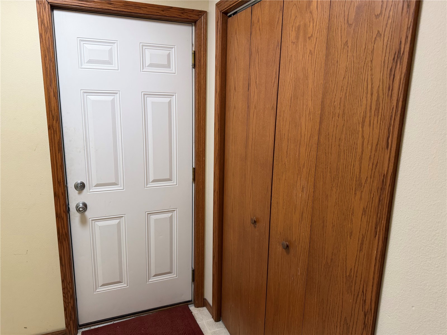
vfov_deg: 56.8
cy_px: 168
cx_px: 224
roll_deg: -1.4
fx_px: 310
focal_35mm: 24
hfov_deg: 71.6
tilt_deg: -11.1
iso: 160
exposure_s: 1/120
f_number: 1.78
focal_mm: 6.76
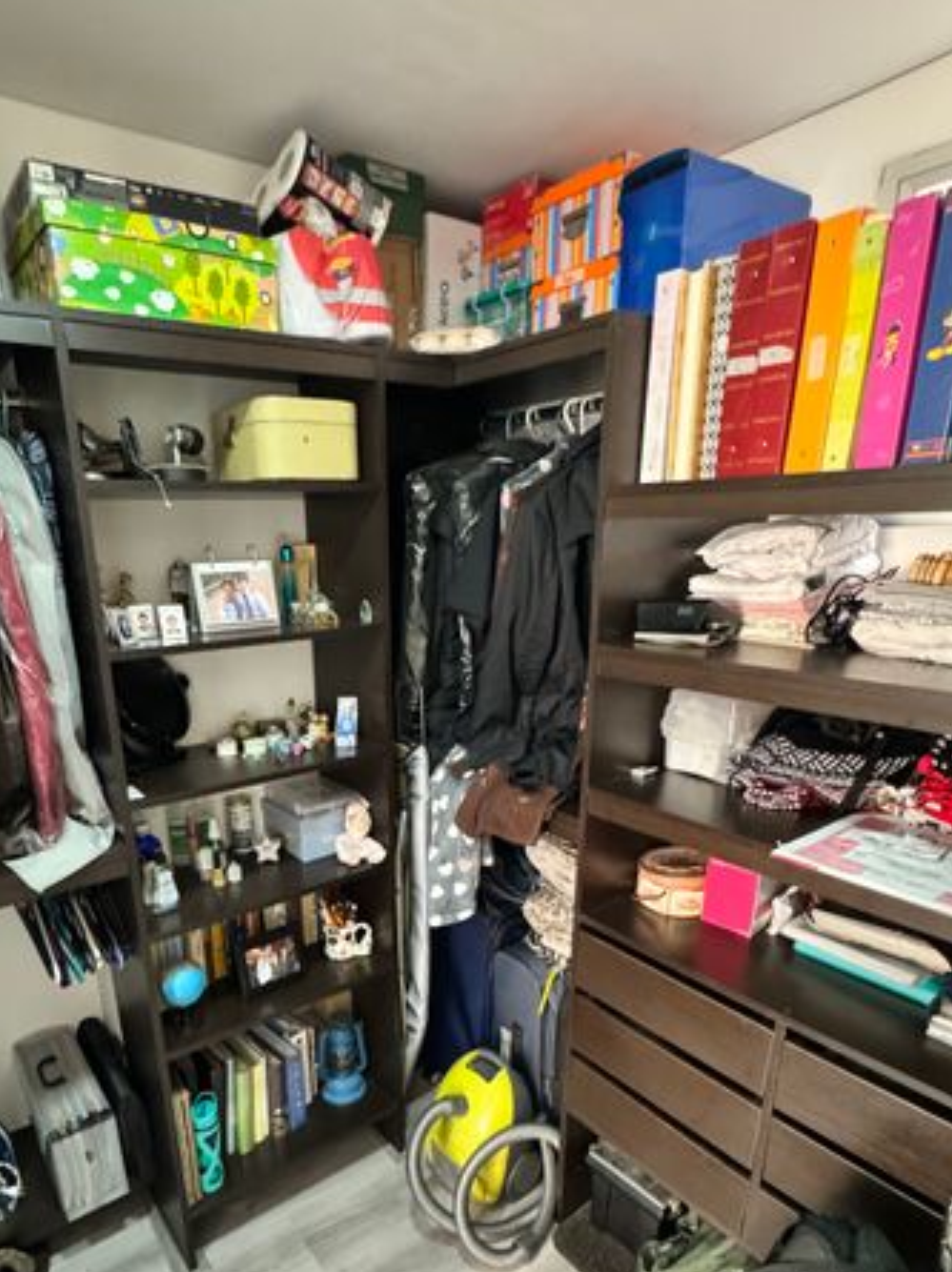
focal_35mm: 21
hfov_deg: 62.9
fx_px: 771
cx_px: 389
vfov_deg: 77.8
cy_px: 782
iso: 1250
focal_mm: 2.22
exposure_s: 1/40
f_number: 2.2
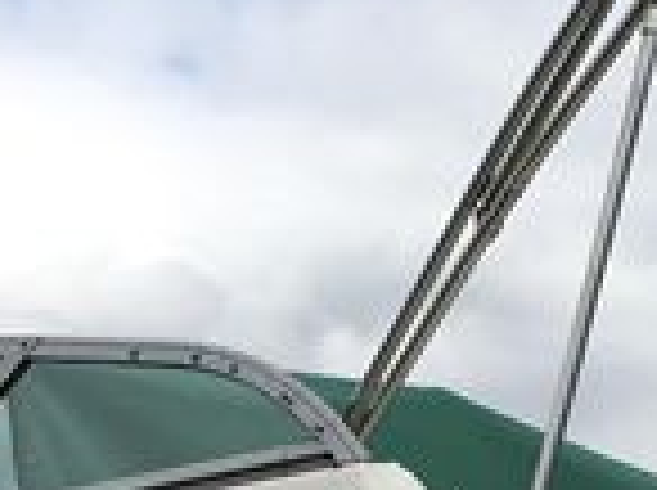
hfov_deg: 9.6
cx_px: 756
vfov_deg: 6.9
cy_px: 1164
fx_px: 3865
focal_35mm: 204
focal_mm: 4.15
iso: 25
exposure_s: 1/1876
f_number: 2.2
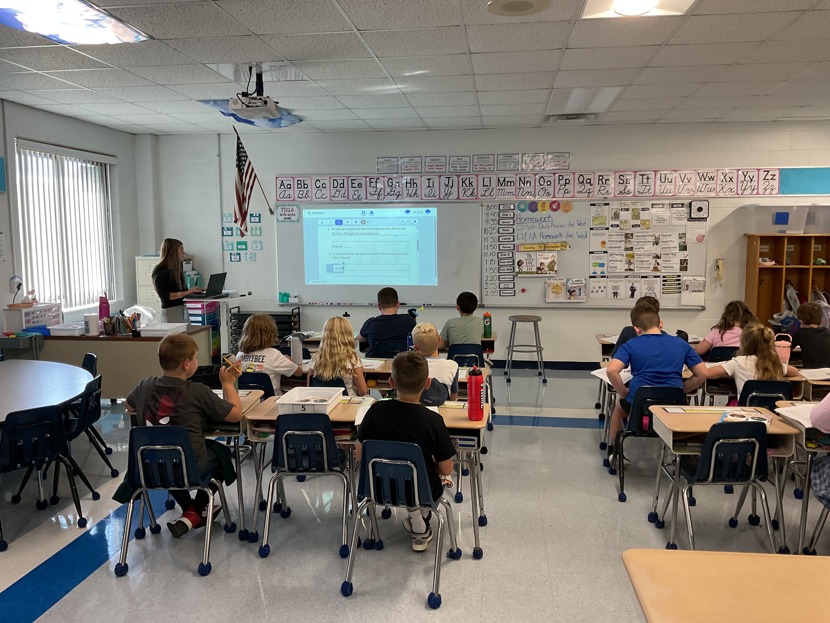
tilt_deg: -7.0
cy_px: 312
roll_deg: +1.6
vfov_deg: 48.2
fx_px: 695
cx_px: 415
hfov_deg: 61.7
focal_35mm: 29
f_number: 1.8
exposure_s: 1/60
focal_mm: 3
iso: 80
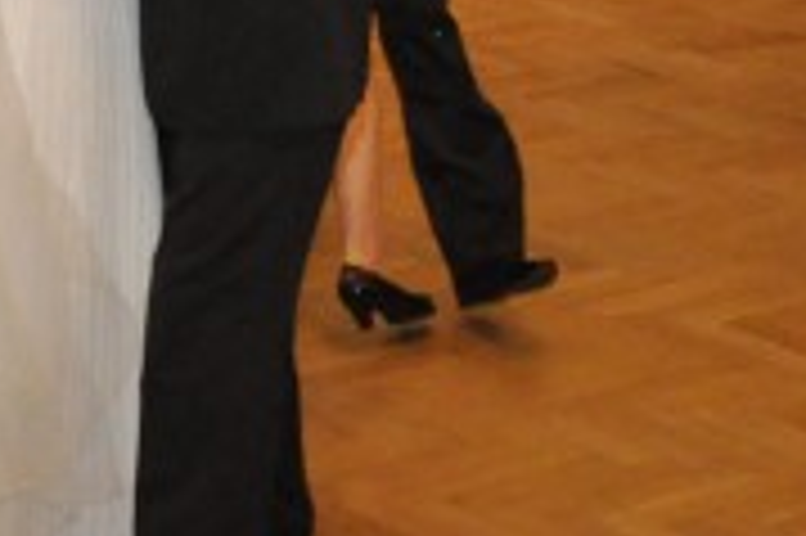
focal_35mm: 151
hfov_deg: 13.6
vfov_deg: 8.9
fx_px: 3378
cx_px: 180
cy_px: -131
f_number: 5.6
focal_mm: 20
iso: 3200
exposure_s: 1/60
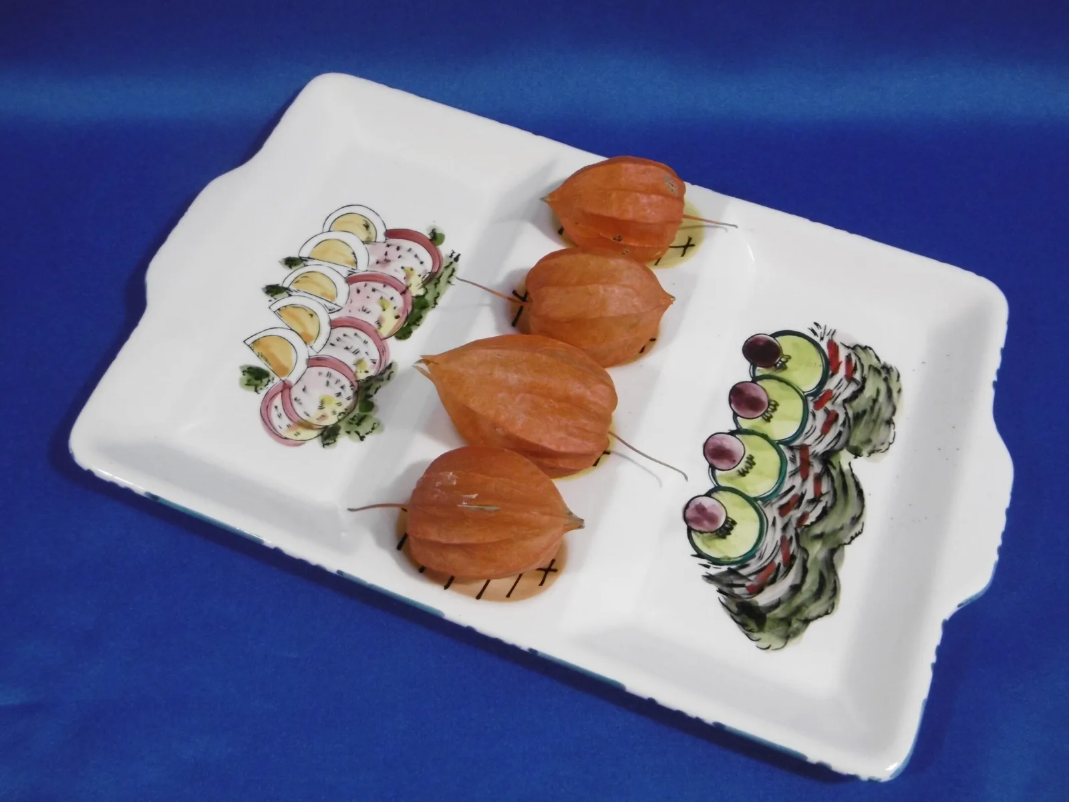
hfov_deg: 49.0
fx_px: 1174
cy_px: 401
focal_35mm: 38
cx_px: 534
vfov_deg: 37.7
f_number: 3.7
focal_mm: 6.8
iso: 400
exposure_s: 1/30
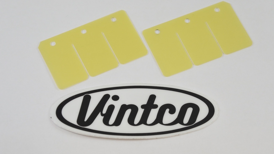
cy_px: 73
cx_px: 139
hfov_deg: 33.3
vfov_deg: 19.1
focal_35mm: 63
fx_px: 458
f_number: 4.8
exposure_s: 1/125
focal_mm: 21.8
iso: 400
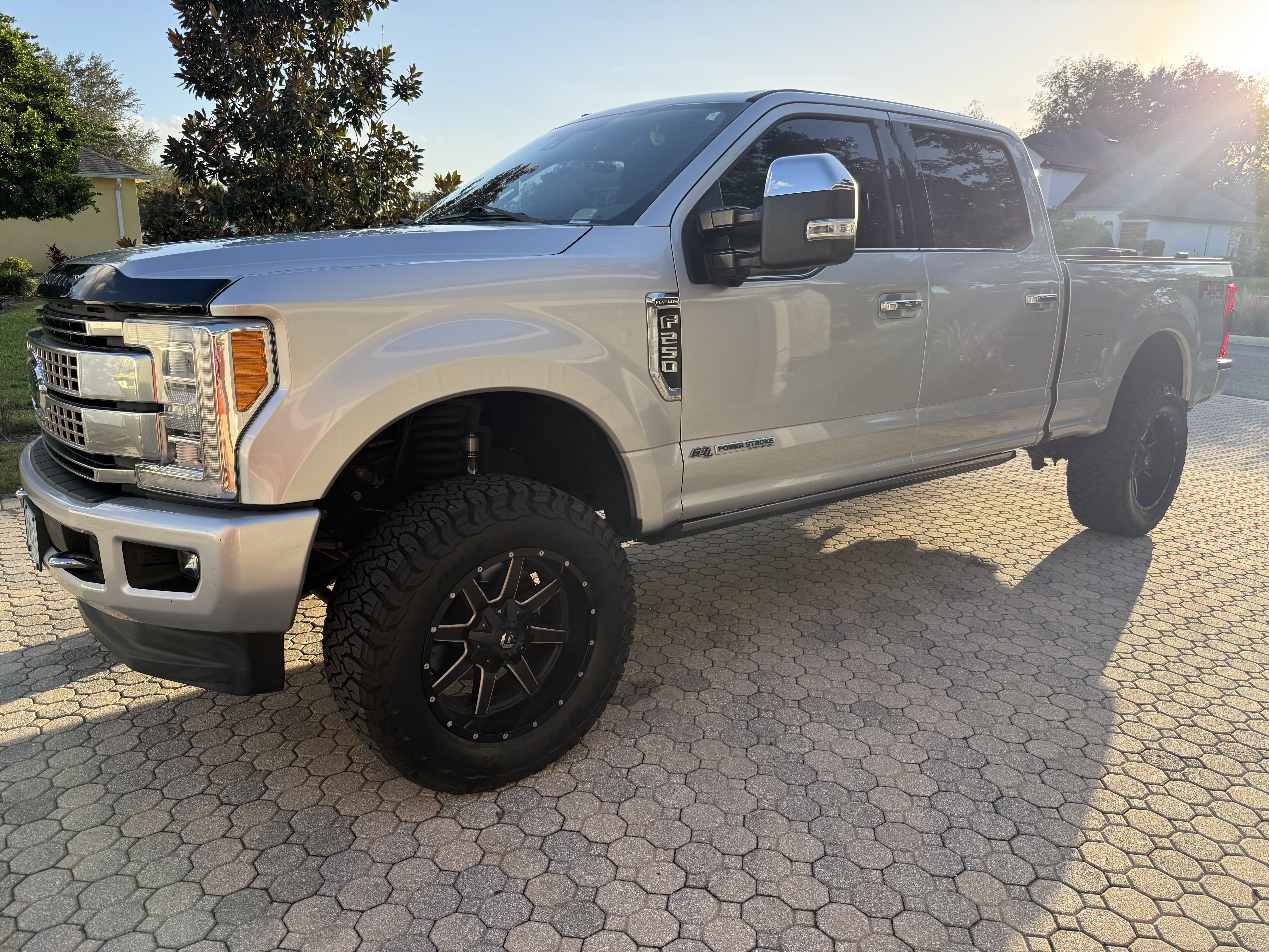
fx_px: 880
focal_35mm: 24
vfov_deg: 56.8
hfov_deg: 71.6
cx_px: 634
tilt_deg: -14.5
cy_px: 476
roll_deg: -0.8
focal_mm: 6.76
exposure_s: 1/1292
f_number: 1.78
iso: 100
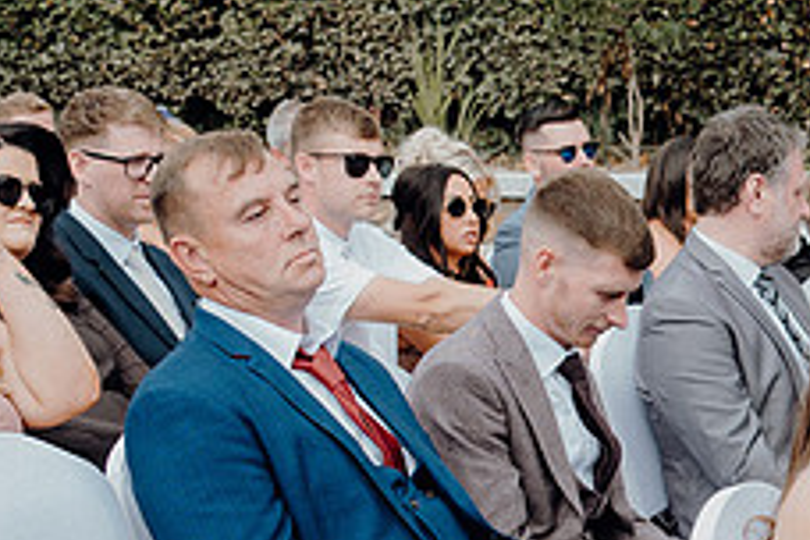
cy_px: 631
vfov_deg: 13.5
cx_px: 874
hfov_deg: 19.8
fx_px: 2227
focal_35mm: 99
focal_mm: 26
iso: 125
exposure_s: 1/400
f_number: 3.5
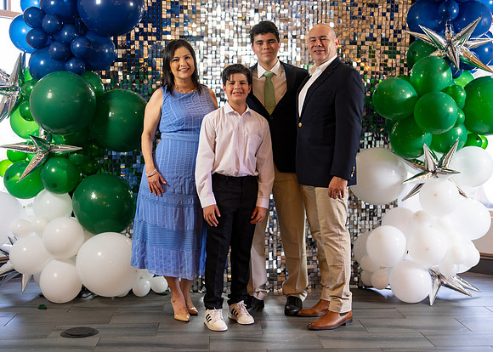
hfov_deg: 36.4
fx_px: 748
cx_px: 267
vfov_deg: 26.5
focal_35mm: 53
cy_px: 176
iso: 800
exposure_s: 1/320
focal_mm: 50
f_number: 1.2
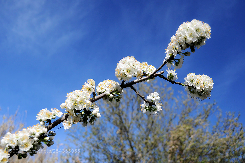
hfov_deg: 57.2
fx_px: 225
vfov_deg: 40.0
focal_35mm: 33
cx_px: 122
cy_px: 82
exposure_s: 1/250
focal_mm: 22
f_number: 5.6
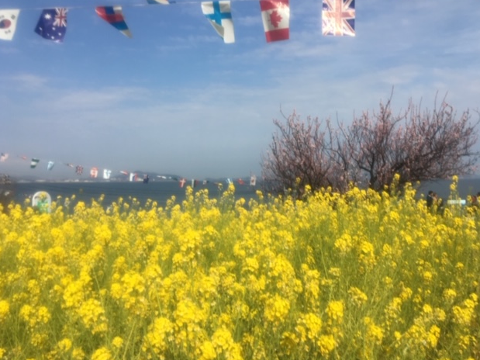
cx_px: 234
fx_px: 416
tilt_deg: -0.4
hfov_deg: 60.0
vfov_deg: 46.8
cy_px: 175
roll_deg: +0.9
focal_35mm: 30
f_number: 2.2
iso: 25
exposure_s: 1/2653
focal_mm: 4.15
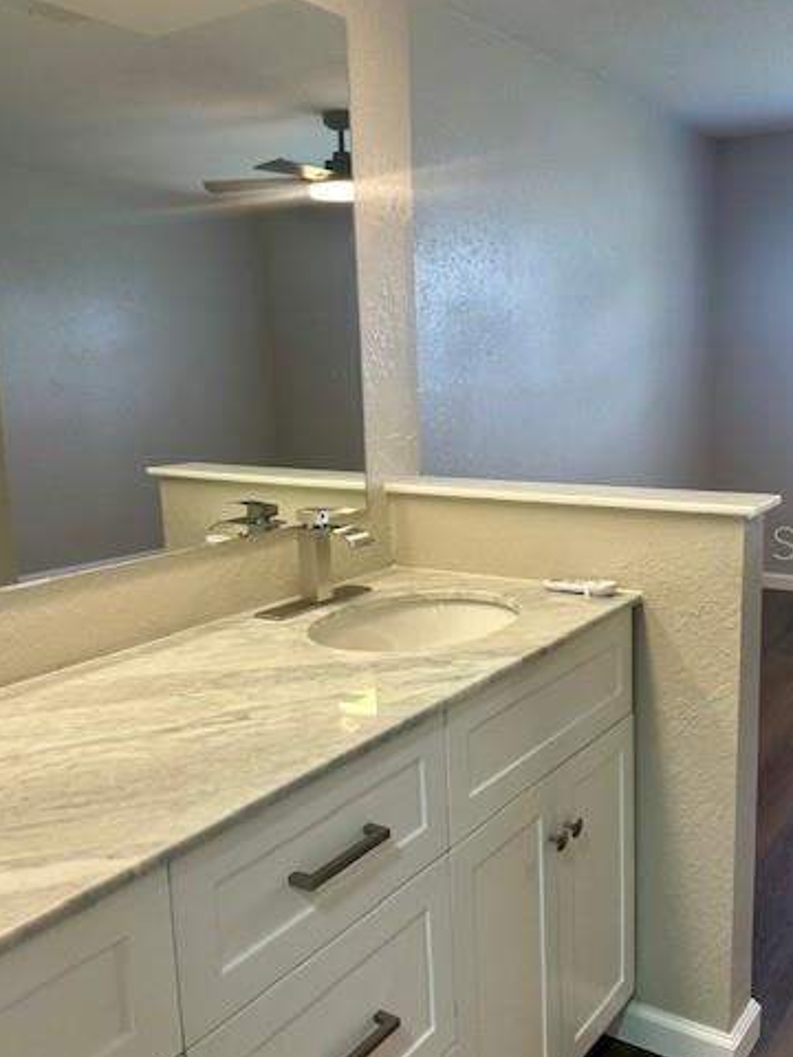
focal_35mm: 32
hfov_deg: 44.1
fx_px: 977
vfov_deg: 56.8
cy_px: 542
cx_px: 452
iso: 160
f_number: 1.78
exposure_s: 1/120
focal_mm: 6.86
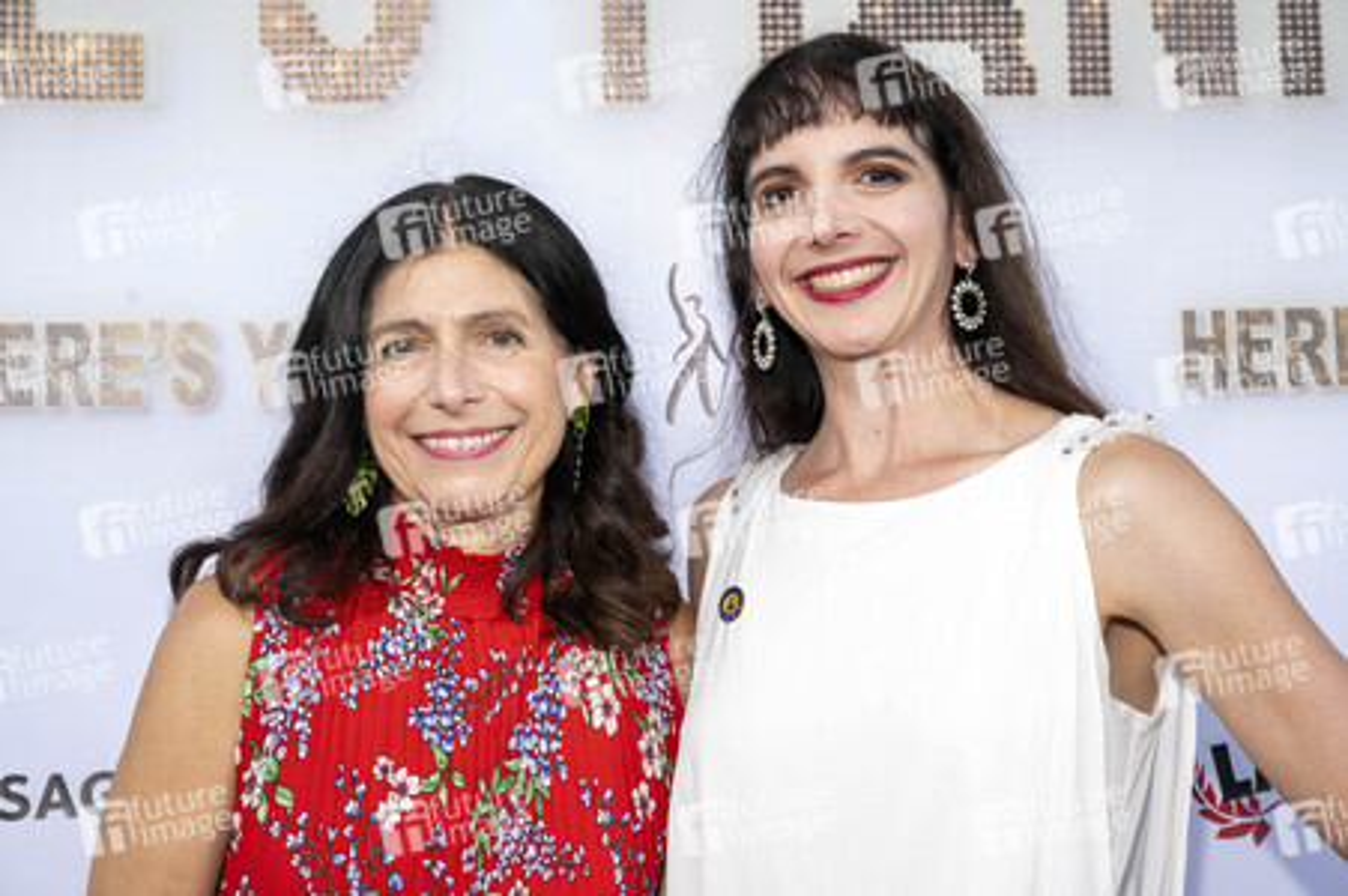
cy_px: 448
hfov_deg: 35.1
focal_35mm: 57
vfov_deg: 23.7
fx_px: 2133
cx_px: 674
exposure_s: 1/200
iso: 640
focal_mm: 57
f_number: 6.3
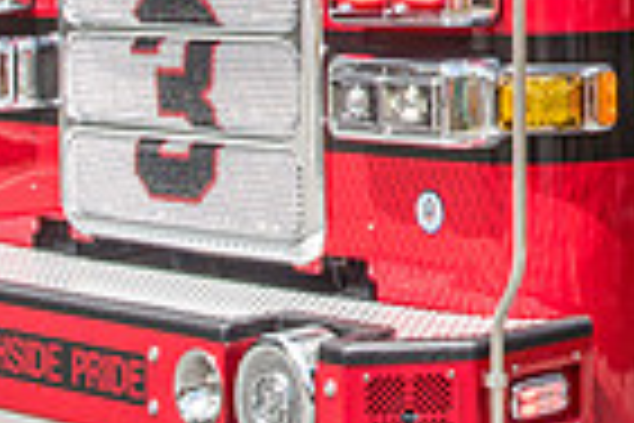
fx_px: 2395
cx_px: 1120
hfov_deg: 13.6
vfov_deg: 9.8
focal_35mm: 136
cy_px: -214
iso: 200
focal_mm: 22
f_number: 13
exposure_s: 1/125
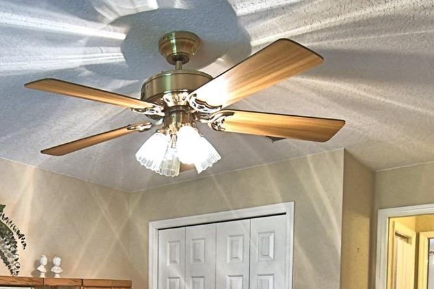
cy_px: 320
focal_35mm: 36
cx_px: 125
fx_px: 434
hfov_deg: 51.5
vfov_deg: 32.3
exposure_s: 1/40
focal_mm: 10
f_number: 4.5
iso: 400
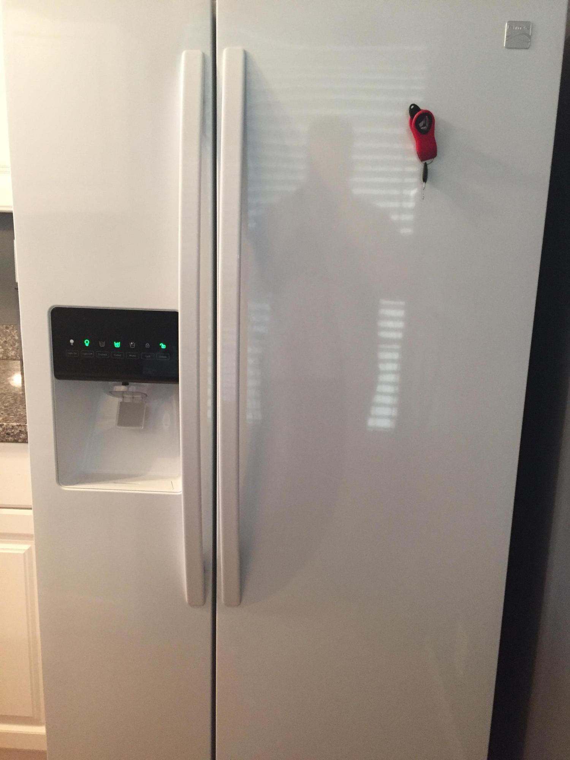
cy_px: 380
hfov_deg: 48.2
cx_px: 285
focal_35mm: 29
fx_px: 637
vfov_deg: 61.7
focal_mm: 4.15
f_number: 2.2
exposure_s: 1/30
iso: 200
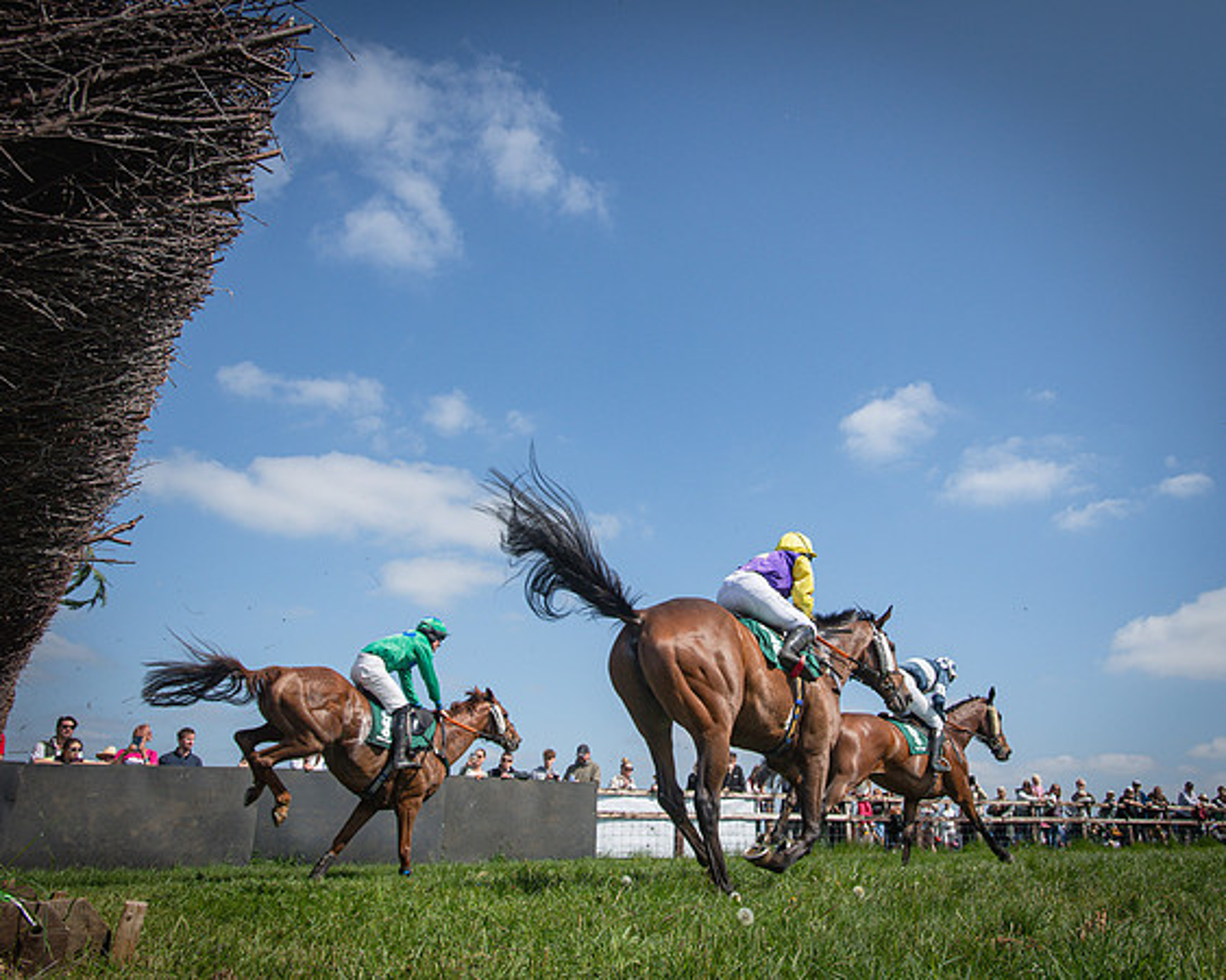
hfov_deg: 62.8
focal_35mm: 27
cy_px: 445
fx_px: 996
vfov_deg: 52.3
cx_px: 716
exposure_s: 1/1000
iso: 400
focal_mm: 22
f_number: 8
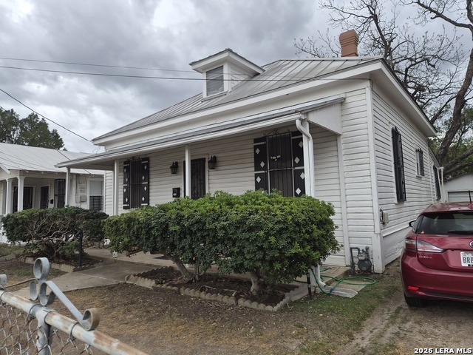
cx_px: 236
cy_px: 178
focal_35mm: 23
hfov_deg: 73.9
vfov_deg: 58.9
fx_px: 314
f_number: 1.8
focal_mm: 5.4
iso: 80
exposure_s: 1/2312
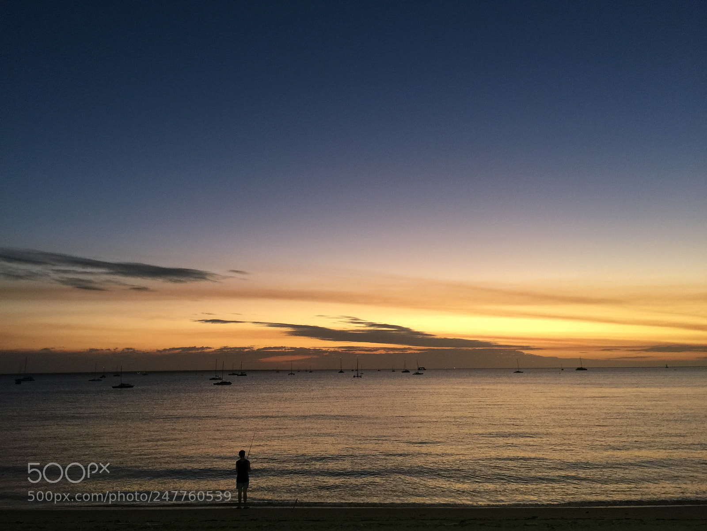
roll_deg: +0.1
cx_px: 354
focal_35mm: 29
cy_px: 266
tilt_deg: +10.8
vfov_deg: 48.2
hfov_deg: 61.7
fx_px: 592
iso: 64
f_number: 2.2
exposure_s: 1/15
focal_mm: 4.15
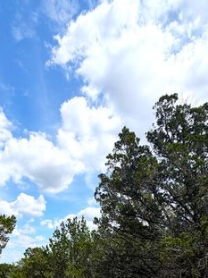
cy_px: 287
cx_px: 97
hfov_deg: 46.7
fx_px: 241
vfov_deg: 47.8
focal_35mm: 30
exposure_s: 1/1259
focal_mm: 2.22
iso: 20
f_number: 2.2
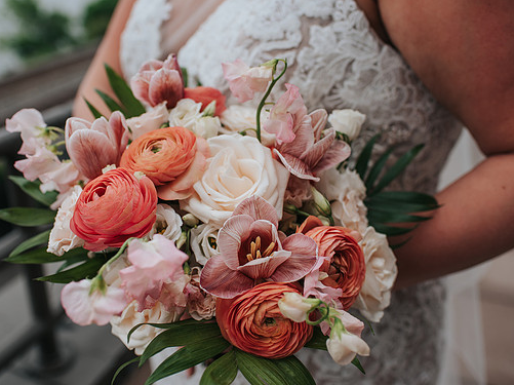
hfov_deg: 47.8
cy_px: 198
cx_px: 230
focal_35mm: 39
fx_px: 579
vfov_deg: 36.8
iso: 110
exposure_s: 1/800
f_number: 3.2
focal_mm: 35
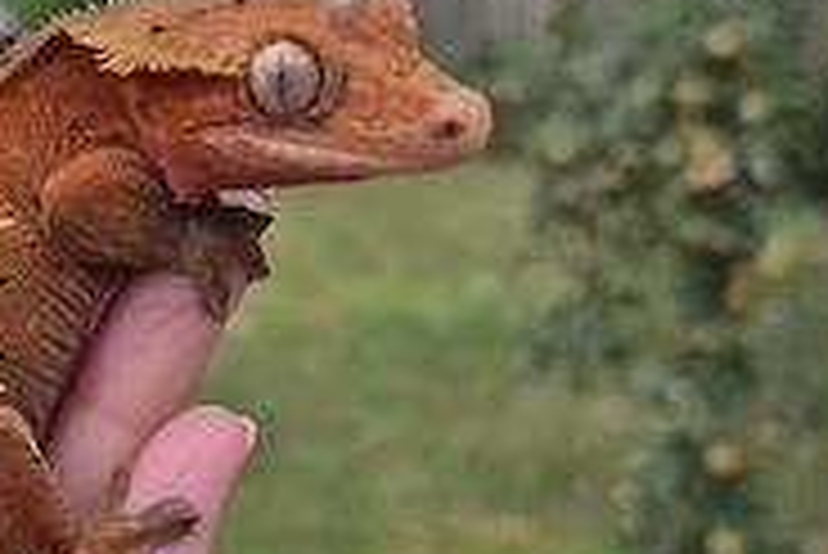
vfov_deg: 25.9
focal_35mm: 52
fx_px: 1197
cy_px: 365
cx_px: 198
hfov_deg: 37.2
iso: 125
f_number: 1.8
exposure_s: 1/182
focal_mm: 5.4
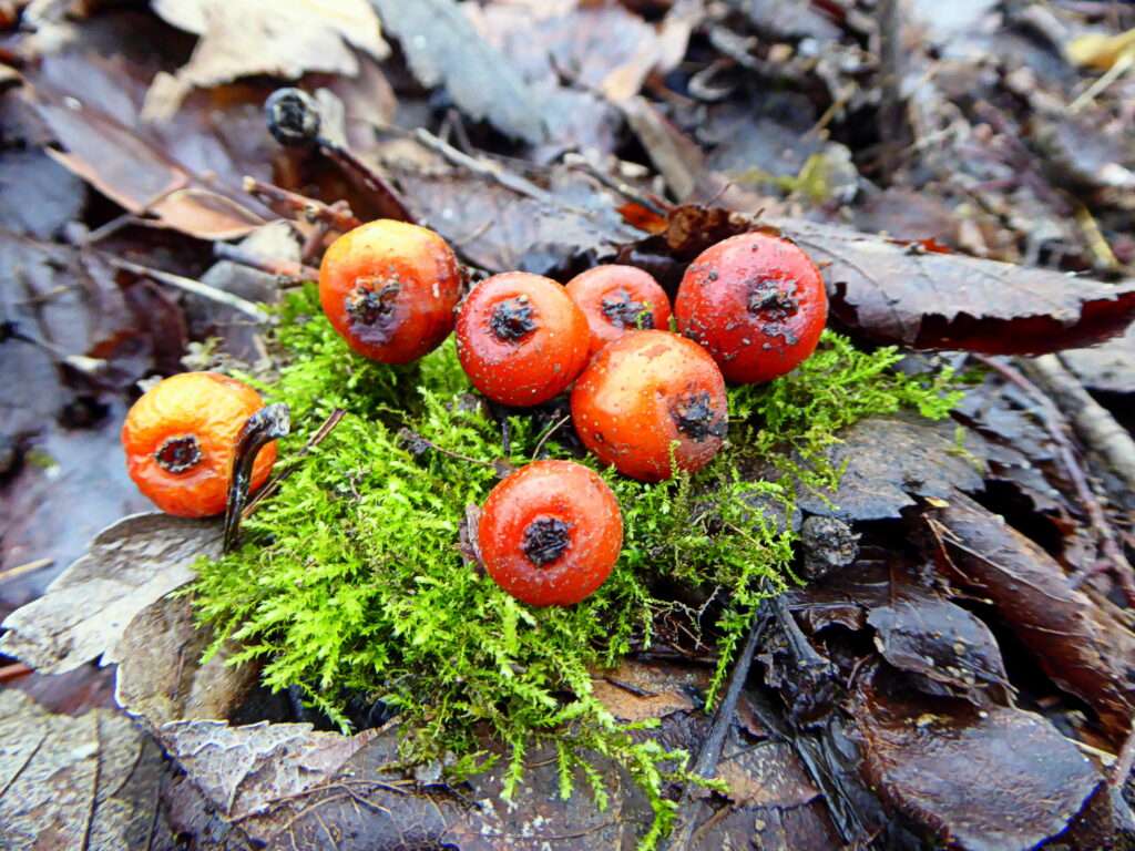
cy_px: 426
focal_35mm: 25
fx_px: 820
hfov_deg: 69.4
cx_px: 568
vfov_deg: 54.9
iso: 400
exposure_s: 1/25
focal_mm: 4.3
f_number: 3.3
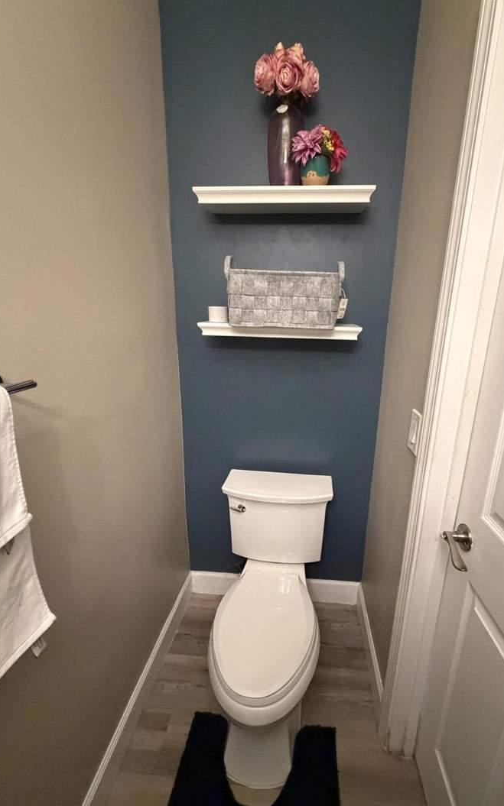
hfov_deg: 74.5
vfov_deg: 101.5
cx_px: 282
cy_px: 406
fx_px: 330
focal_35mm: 15
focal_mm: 2.22
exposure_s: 1/60
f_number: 2.2
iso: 1000
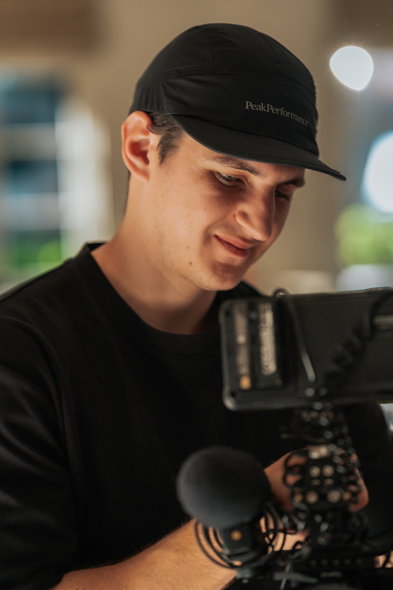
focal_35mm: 85
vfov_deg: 23.9
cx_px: 196
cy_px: 295
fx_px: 1392
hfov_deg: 16.1
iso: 400
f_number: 2
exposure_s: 1/500
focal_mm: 85
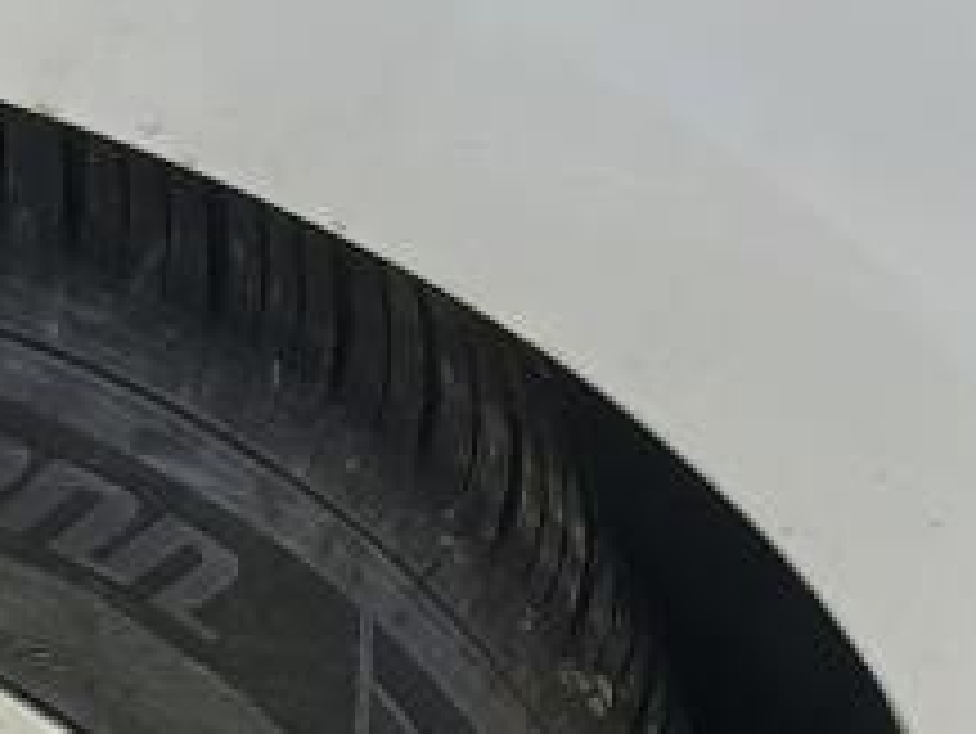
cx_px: -697
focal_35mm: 96
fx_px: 2708
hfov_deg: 17.3
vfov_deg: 13.8
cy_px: 1301
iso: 40
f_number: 1.7
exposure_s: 1/526
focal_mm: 3.93
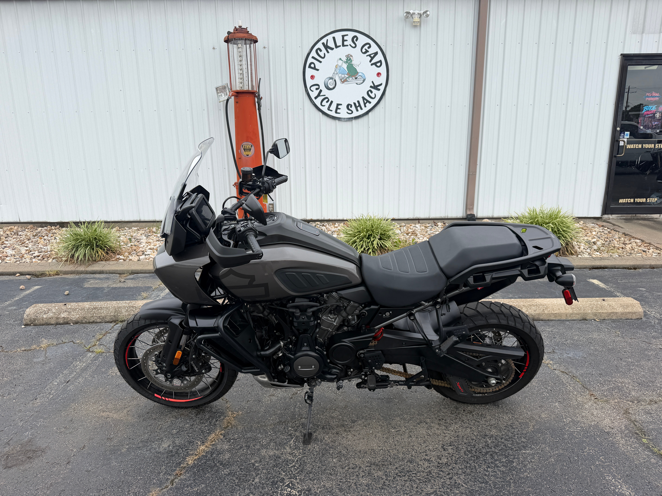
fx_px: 459
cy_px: 248
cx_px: 331
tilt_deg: -11.4
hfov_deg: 71.6
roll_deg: +1.3
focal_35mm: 24
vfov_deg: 56.8
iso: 80
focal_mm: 6.76
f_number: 1.78
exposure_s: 1/1812
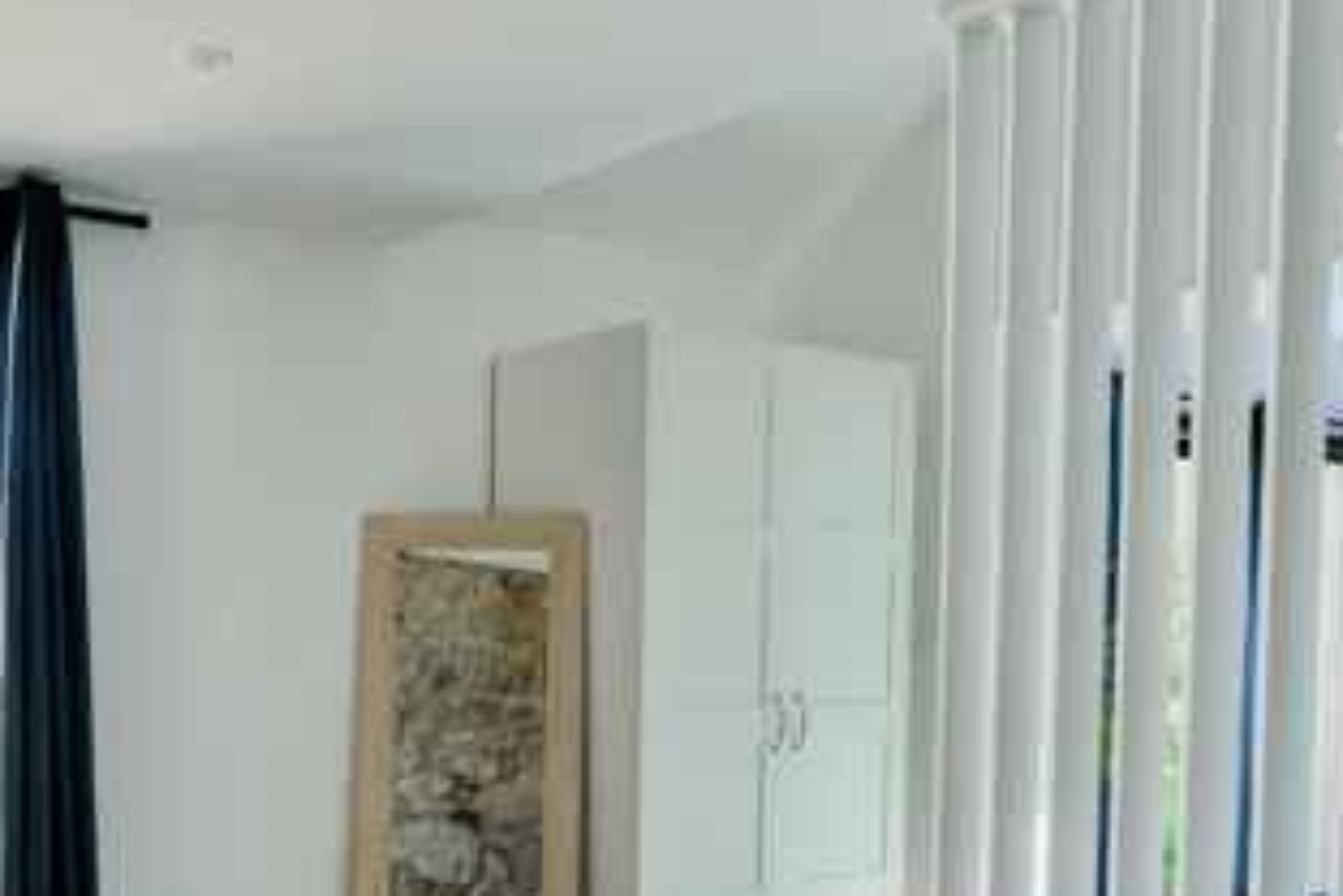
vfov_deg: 31.7
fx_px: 1529
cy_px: 722
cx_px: 405
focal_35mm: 41
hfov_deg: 46.4
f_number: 8
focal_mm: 16
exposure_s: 1/640
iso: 800
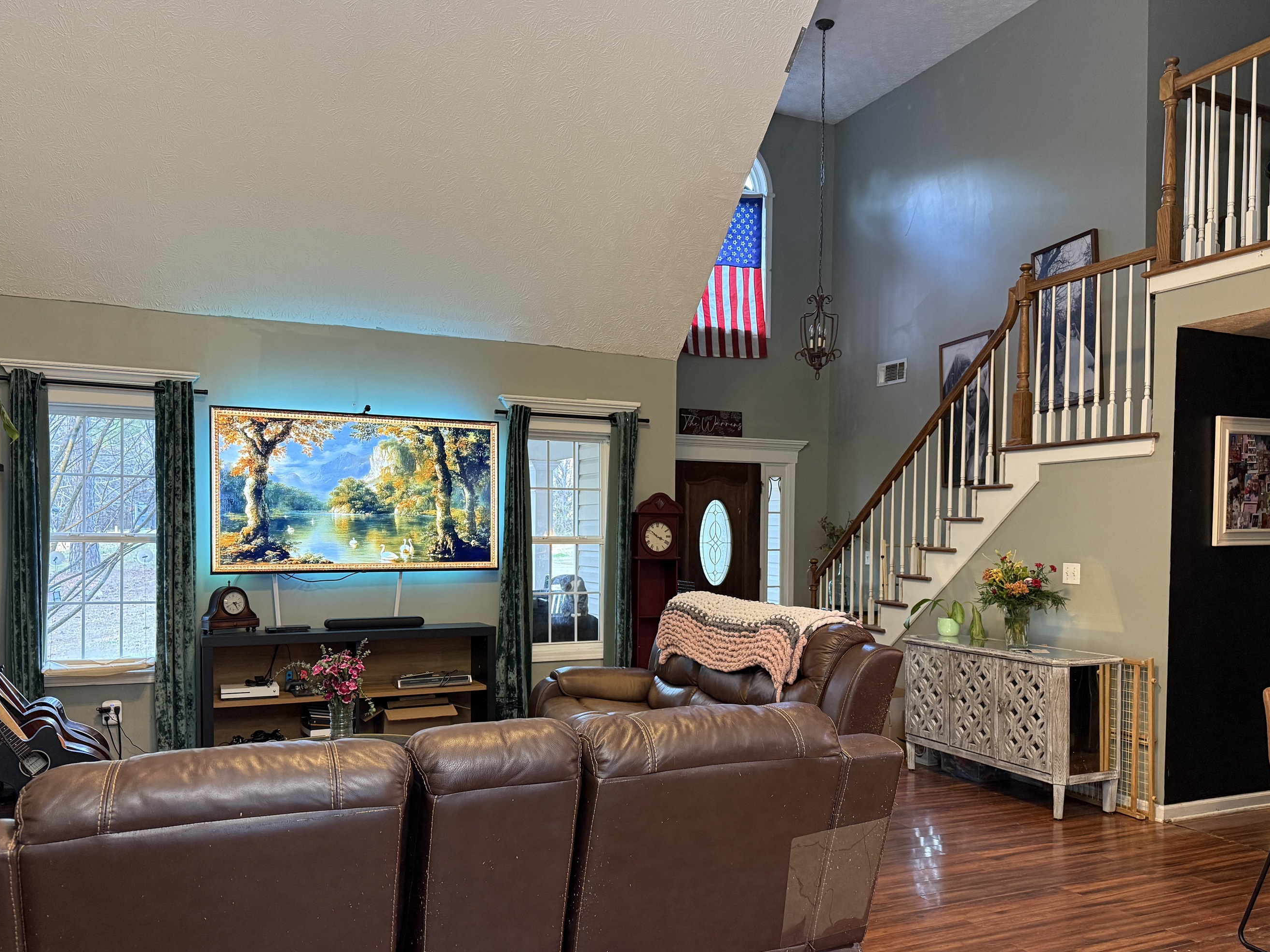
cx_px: 664
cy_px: 548
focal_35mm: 28
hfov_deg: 63.4
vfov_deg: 49.6
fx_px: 1027
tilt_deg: -0.9
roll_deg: -0.9
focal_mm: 6.76
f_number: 1.78
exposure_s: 1/42
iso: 320
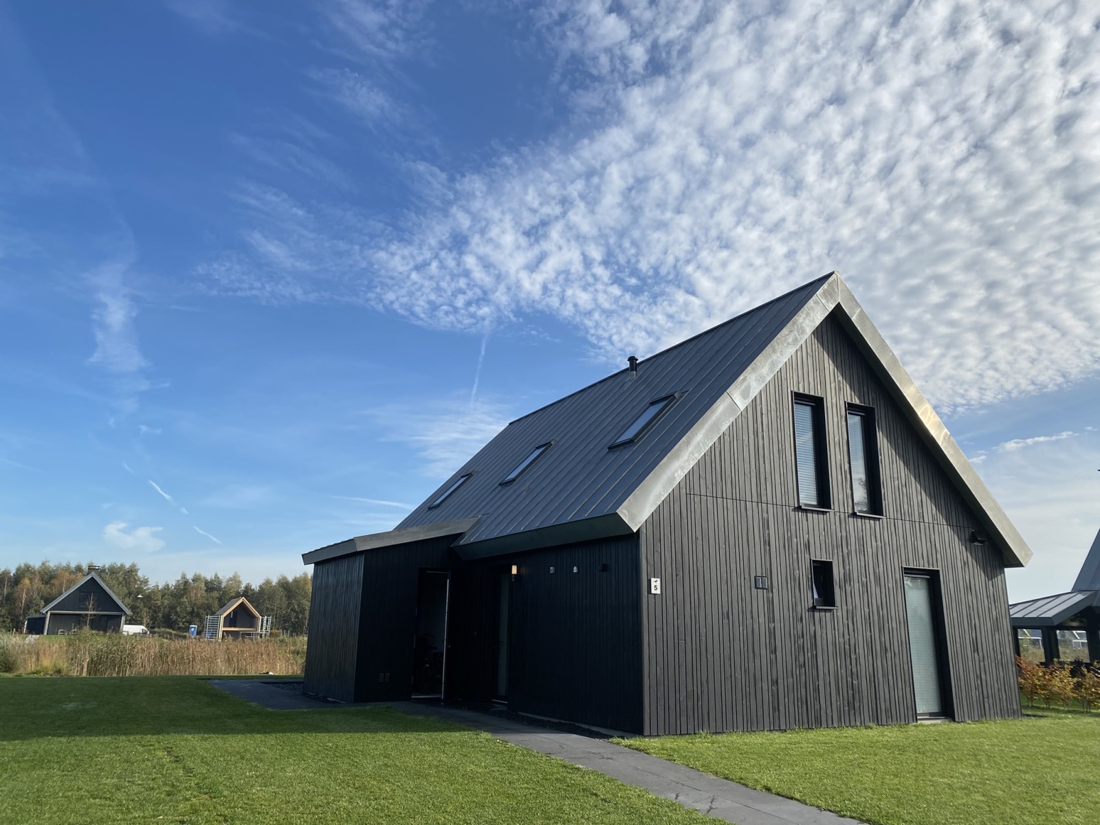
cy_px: 412
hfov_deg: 67.3
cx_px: 550
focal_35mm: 26
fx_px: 826
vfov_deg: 53.1
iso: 32
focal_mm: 4.25
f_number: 1.8
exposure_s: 1/2967
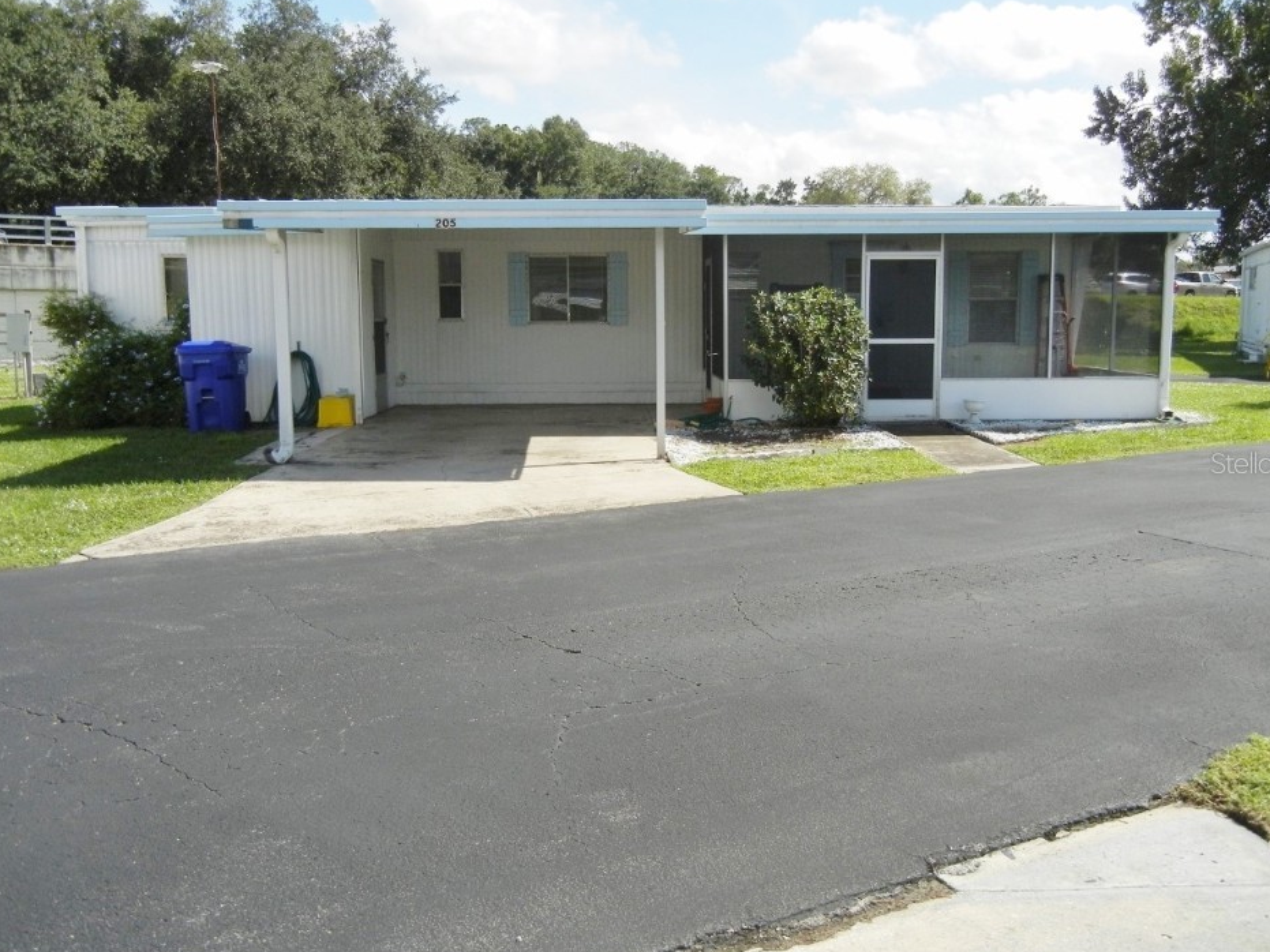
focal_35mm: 33
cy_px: 462
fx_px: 1211
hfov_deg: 55.4
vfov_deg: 42.9
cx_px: 641
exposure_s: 1/477
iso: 160
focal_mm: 5.4
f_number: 7
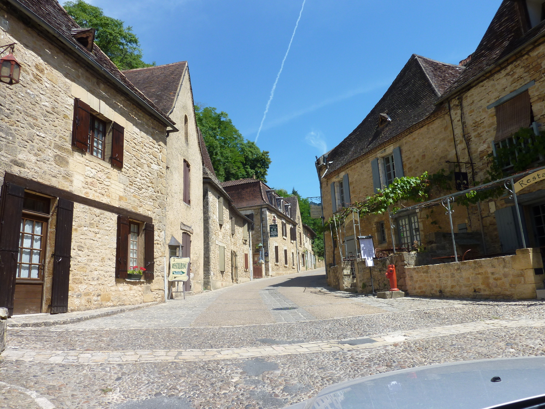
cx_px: 272
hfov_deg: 69.4
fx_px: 394
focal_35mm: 25
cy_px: 204
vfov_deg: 54.9
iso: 80
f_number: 4.5
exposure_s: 1/400
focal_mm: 4.1
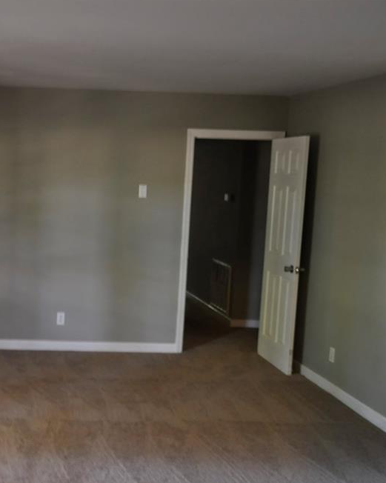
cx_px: 21
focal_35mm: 53
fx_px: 757
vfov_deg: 35.4
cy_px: 247
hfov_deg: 27.3
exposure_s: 1/13
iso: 800
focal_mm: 24
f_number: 3.8
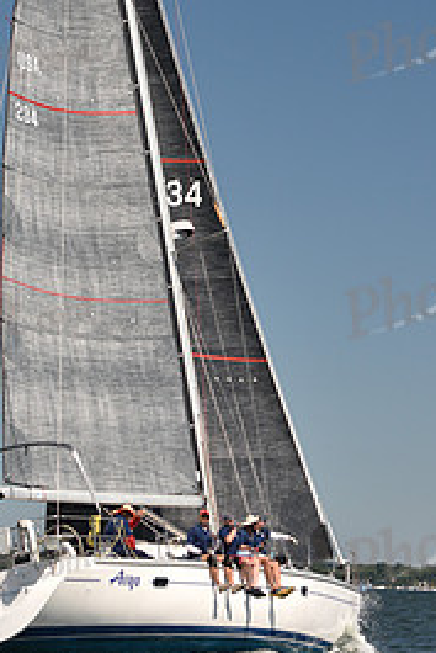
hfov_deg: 9.0
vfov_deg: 13.4
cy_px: 182
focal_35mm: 153
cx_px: 218
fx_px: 2776
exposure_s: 1/1250
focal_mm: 70
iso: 250
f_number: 4
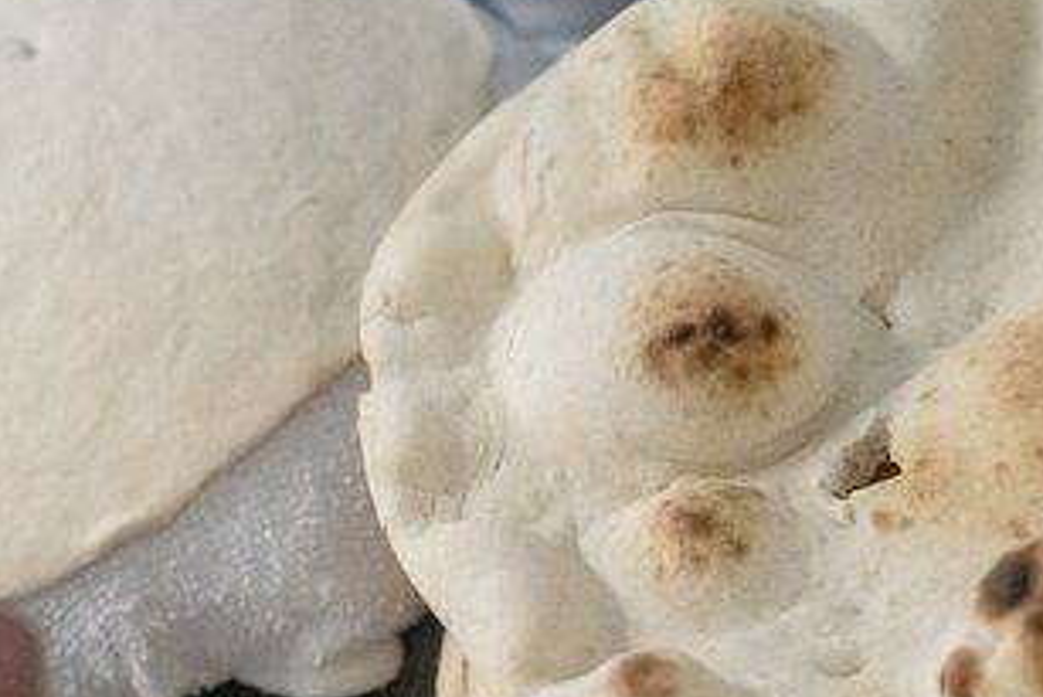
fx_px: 3623
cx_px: 639
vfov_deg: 11.0
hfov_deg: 16.4
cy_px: 257
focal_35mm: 125
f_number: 3.2
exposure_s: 1/1600
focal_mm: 48
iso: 8000
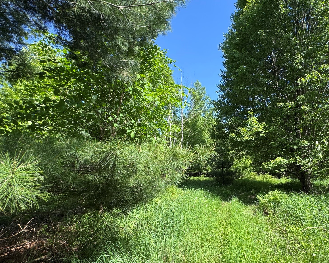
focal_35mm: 19
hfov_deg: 82.0
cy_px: 144
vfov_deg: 70.7
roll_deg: +2.0
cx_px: 202
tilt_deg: +7.8
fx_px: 185
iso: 40
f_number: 2.2
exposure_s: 1/399
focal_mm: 2.22
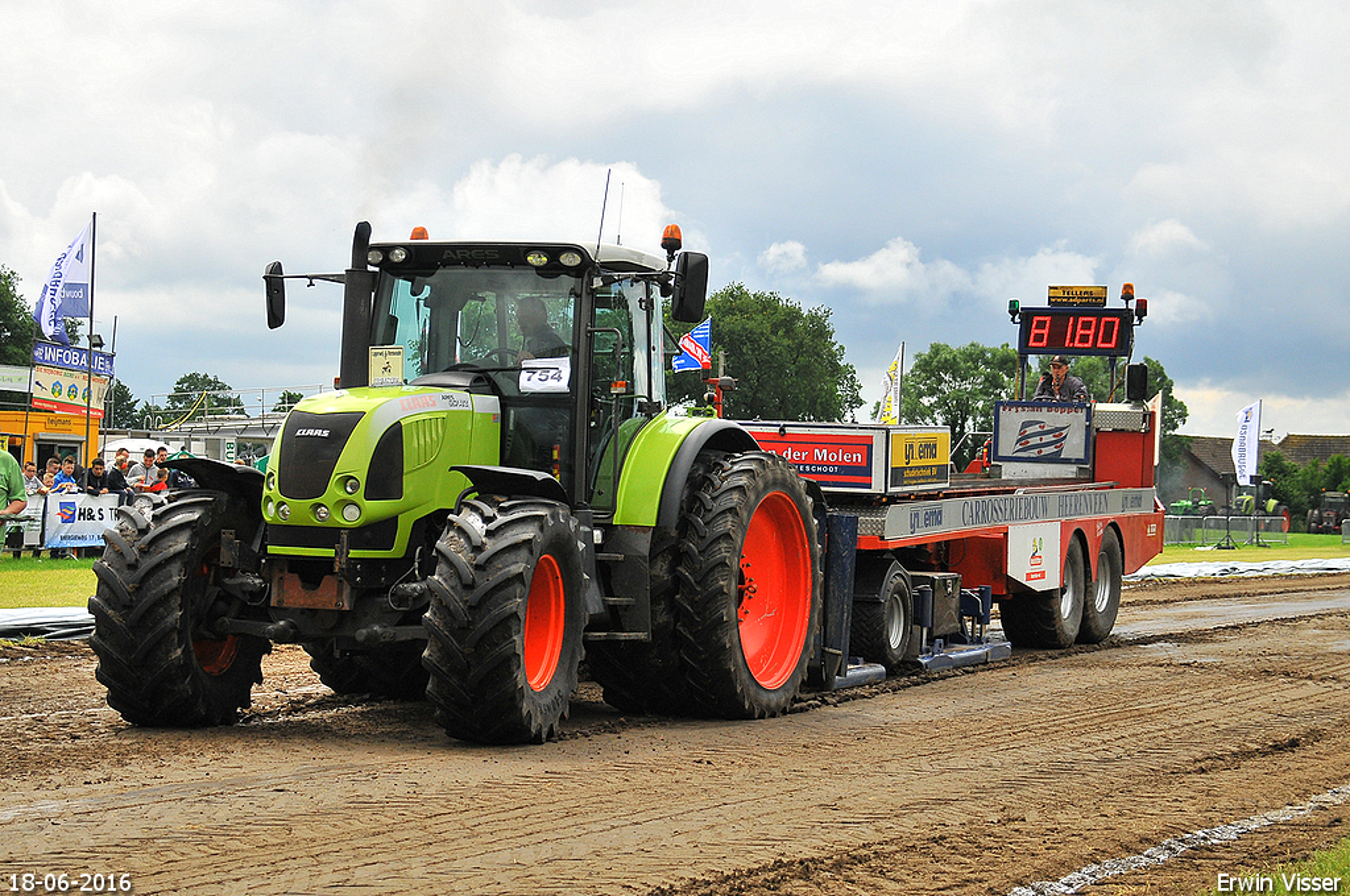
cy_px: 448
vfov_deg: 18.9
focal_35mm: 72
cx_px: 675
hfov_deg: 28.1
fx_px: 2697
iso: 500
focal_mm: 48
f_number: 5.3
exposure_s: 1/3200
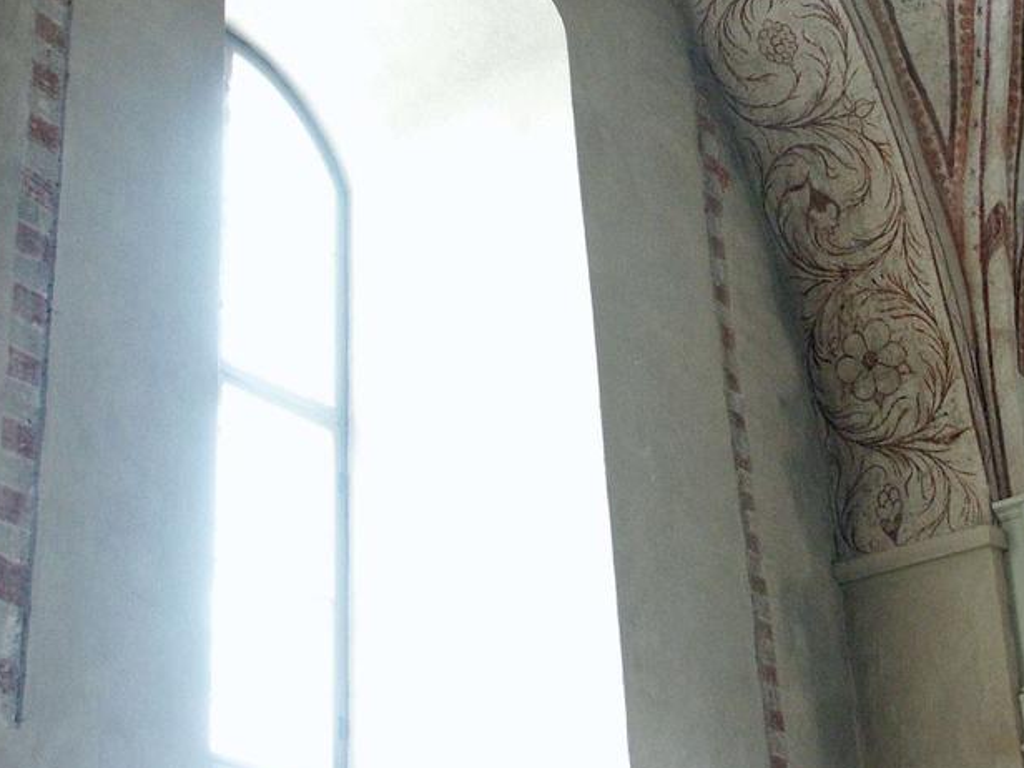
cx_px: 603
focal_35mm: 76
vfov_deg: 19.0
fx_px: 2248
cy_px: 76
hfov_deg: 25.6
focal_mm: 10.07
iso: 200
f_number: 2.8
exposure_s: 1/6
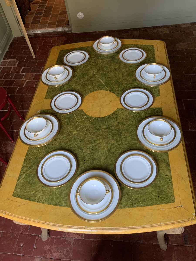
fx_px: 219
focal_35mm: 29
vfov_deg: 61.7
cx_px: 98
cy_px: 130
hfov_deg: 48.2
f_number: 1.8
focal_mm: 3
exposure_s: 1/50
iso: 100
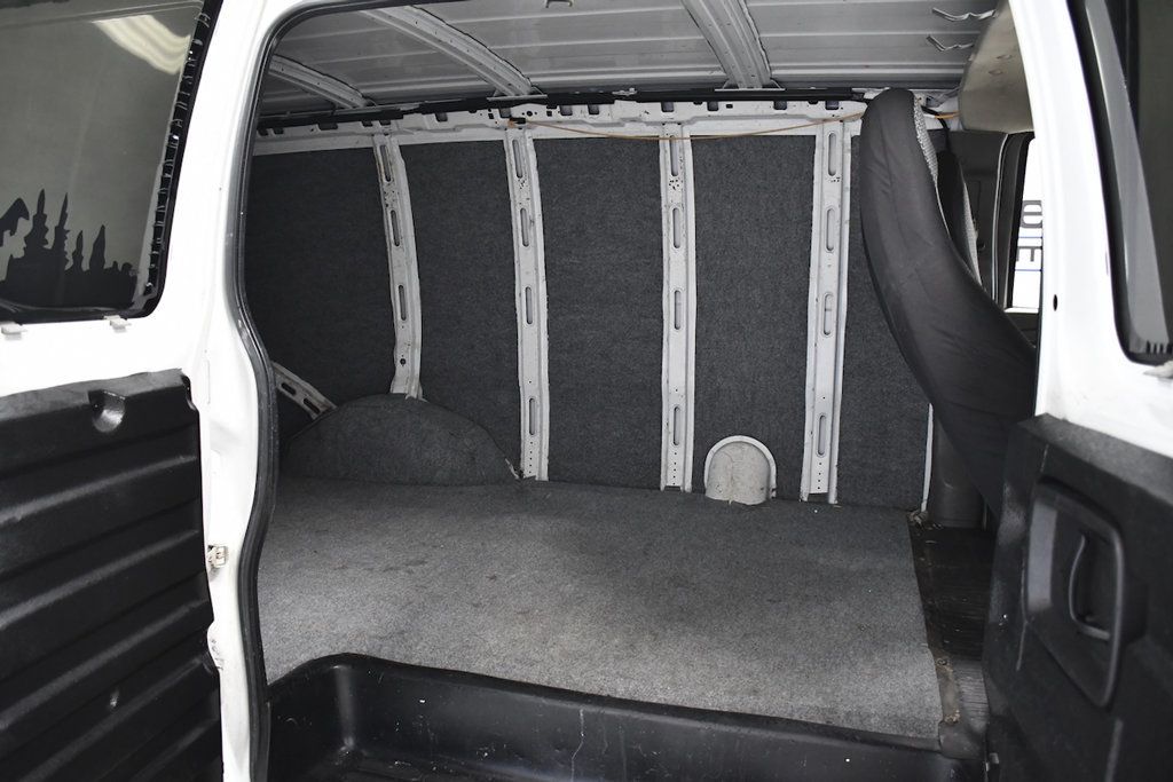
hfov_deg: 67.4
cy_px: 391
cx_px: 586
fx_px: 880
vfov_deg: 47.9
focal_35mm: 27
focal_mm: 18
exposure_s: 1/200
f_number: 3.5
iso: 2500
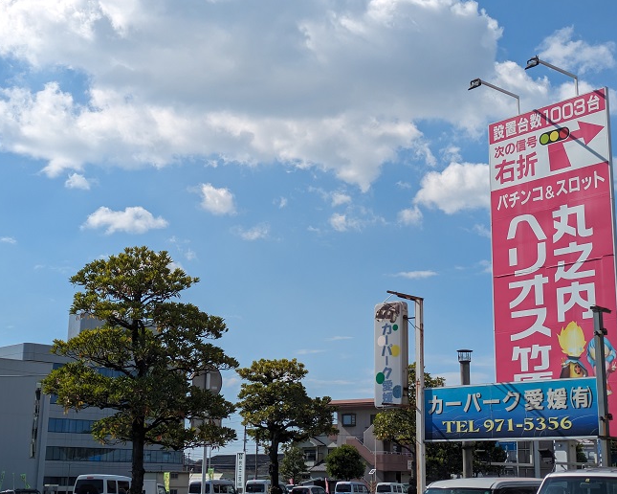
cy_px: 249
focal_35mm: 54
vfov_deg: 28.1
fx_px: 986
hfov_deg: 34.7
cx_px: 330
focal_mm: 5.43
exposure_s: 1/4785
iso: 44
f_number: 1.89
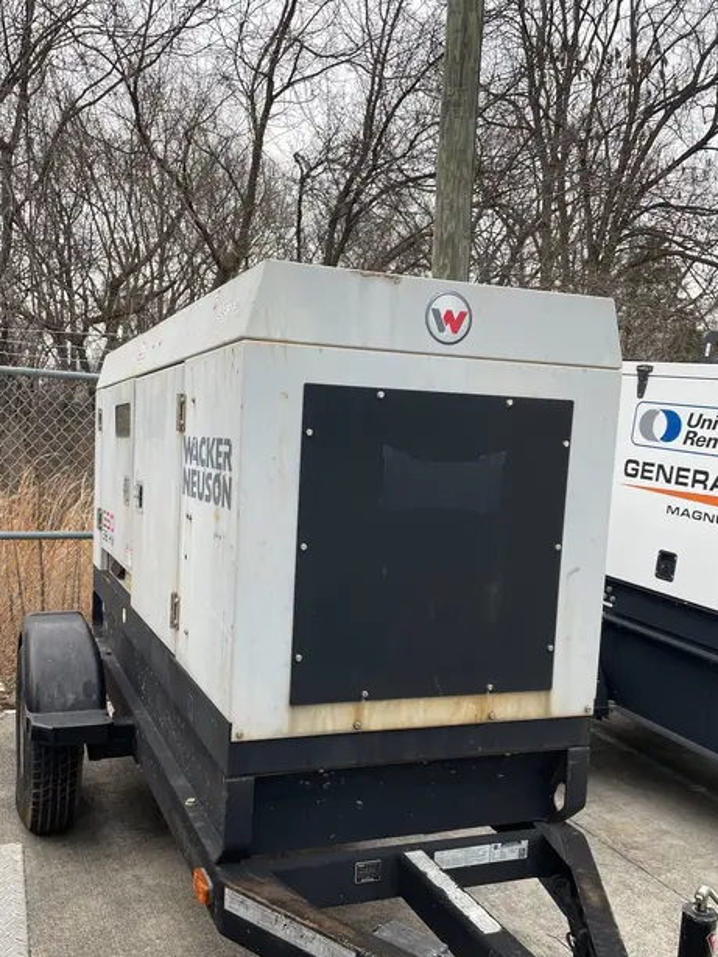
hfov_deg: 45.2
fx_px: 858
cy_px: 533
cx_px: 293
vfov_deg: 58.2
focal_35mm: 31
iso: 32
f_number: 1.6
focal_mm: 4.2
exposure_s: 1/121
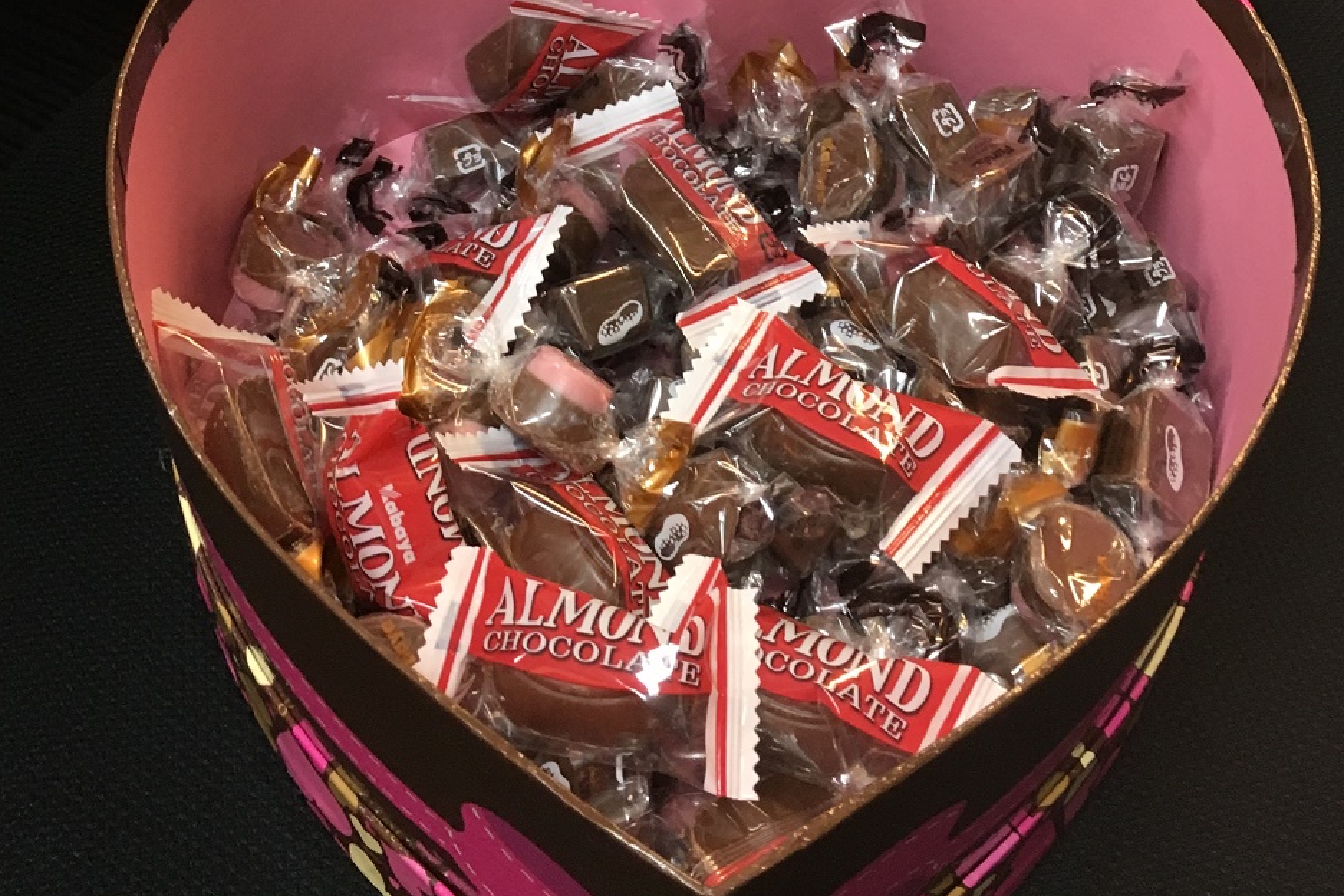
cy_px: -64
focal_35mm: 52
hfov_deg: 38.2
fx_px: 1941
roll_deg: -1.5
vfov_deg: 24.4
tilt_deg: -44.7
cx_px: 681
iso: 100
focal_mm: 4.15
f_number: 2.2
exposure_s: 1/30
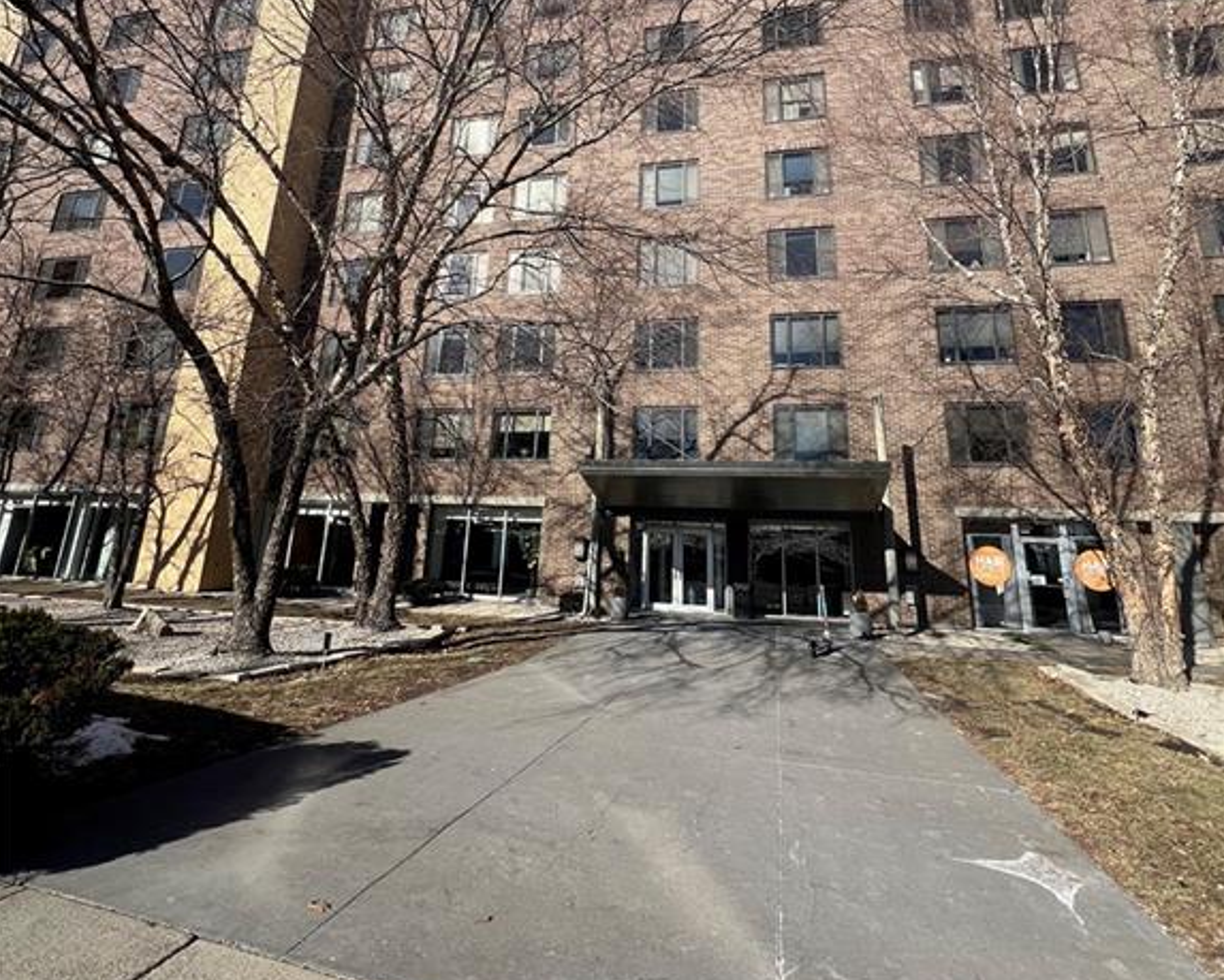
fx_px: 616
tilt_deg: +16.1
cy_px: 359
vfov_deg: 75.5
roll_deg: -2.3
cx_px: 611
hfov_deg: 89.6
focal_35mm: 17
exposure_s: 1/1248
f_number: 1.8
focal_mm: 1.57
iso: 32
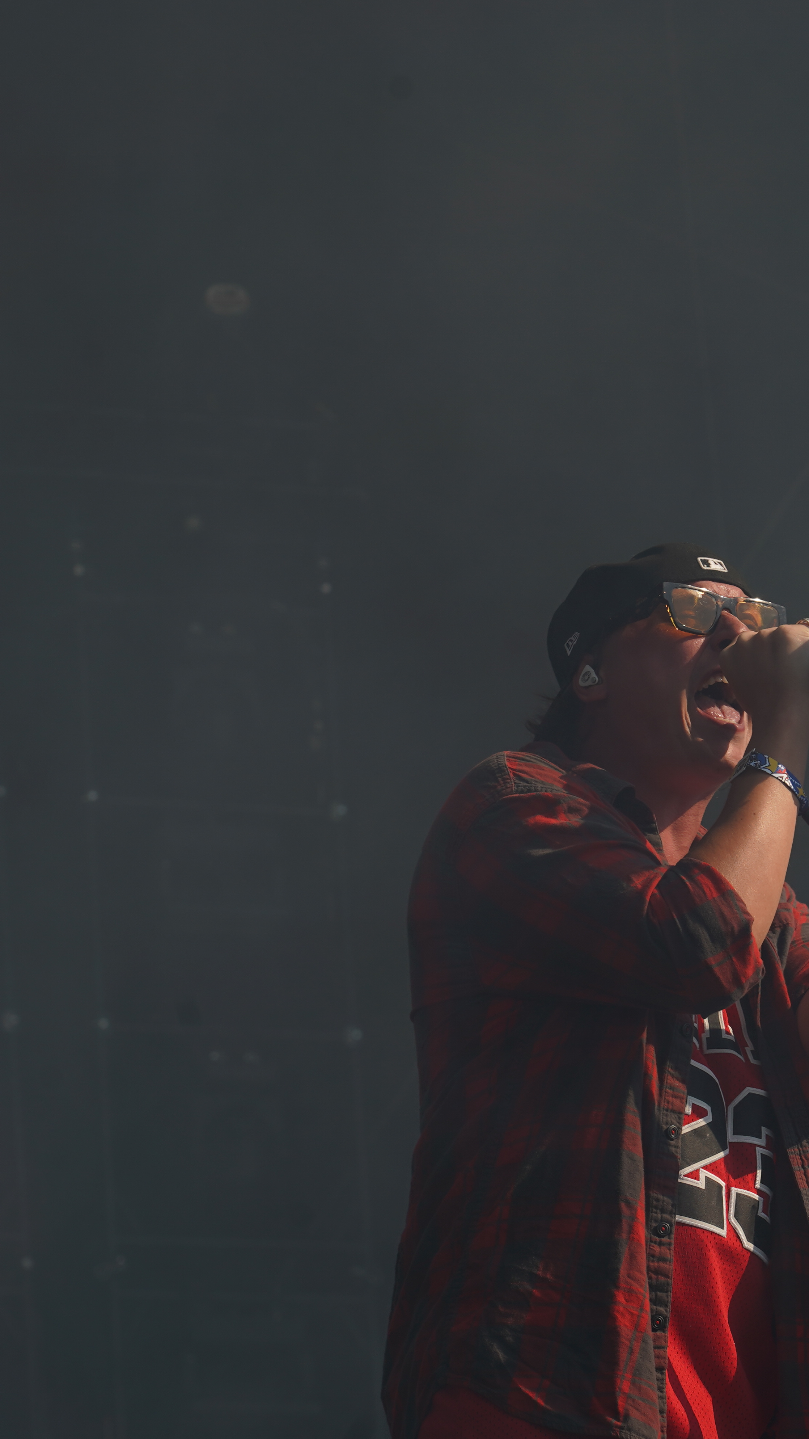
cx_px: 669
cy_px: 718
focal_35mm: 166
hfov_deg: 7.3
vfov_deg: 13.0
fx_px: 6330
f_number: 8
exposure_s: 1/500
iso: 100
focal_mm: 105
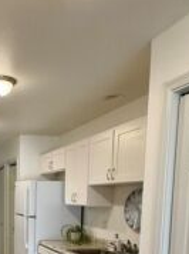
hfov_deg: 31.2
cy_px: 236
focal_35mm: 42
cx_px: -9
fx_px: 306
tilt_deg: -7.2
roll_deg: -0.7
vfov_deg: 40.8
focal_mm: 2.22
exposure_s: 1/120
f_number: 2.2
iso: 400
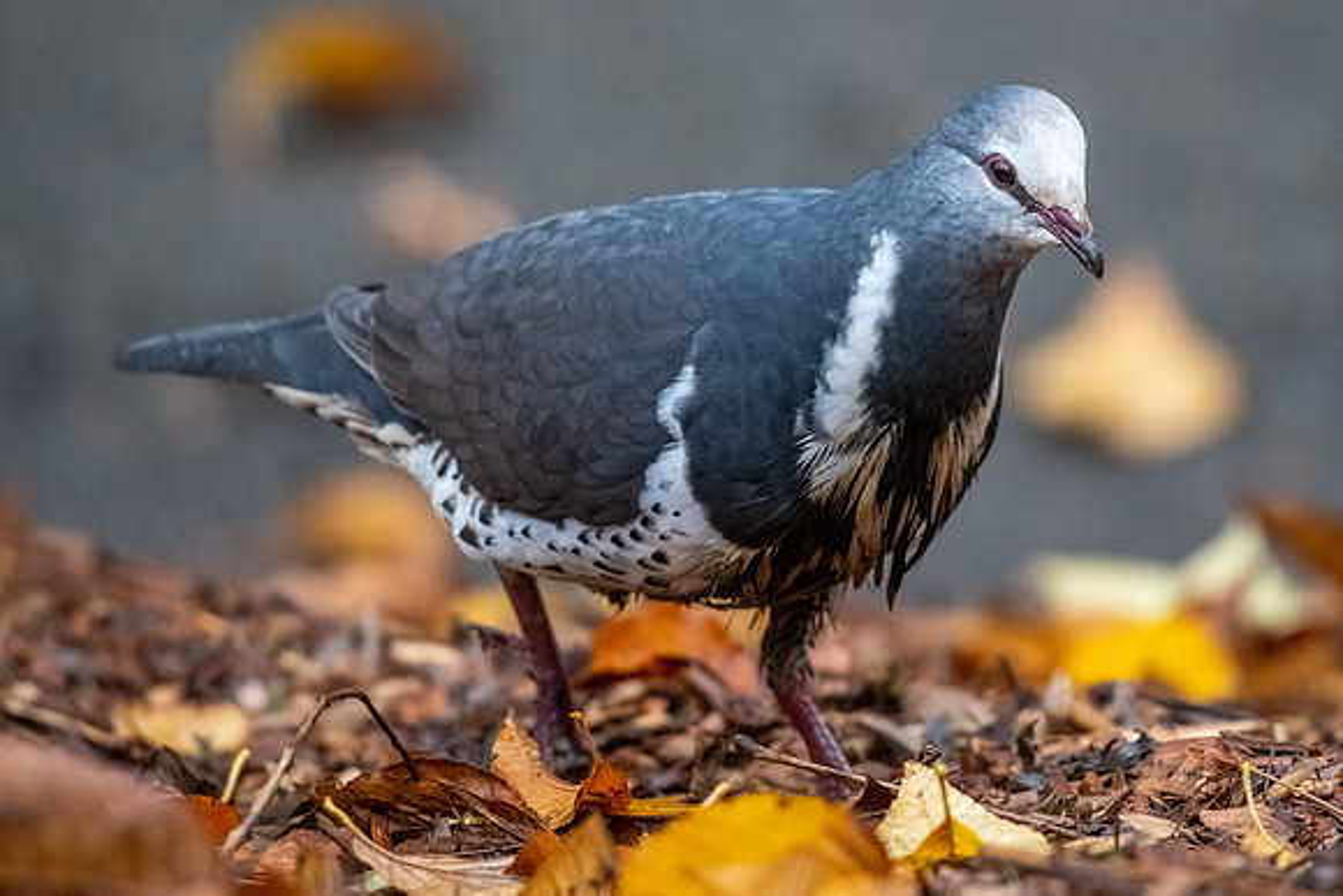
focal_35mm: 599
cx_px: 769
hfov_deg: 3.4
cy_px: 376
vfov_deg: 2.3
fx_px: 22350
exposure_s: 1/320
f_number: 5.6
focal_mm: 480
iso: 3200
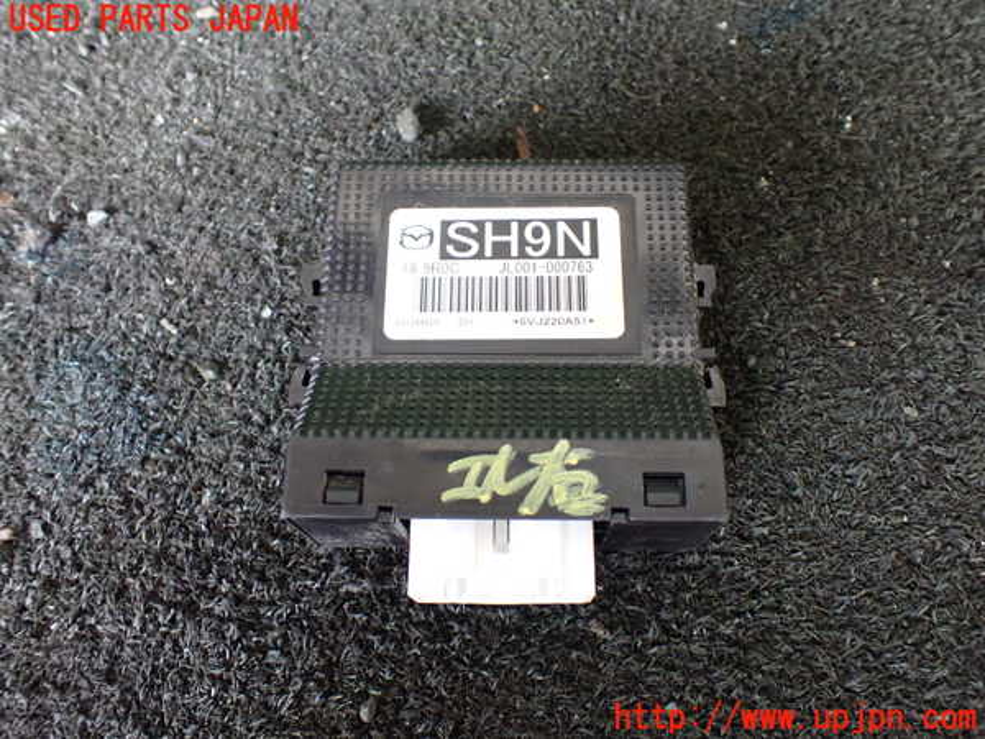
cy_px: 370
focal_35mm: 30
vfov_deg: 46.8
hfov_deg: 60.0
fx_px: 854
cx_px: 492
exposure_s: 1/30
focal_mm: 5.4
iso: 800
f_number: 2.3
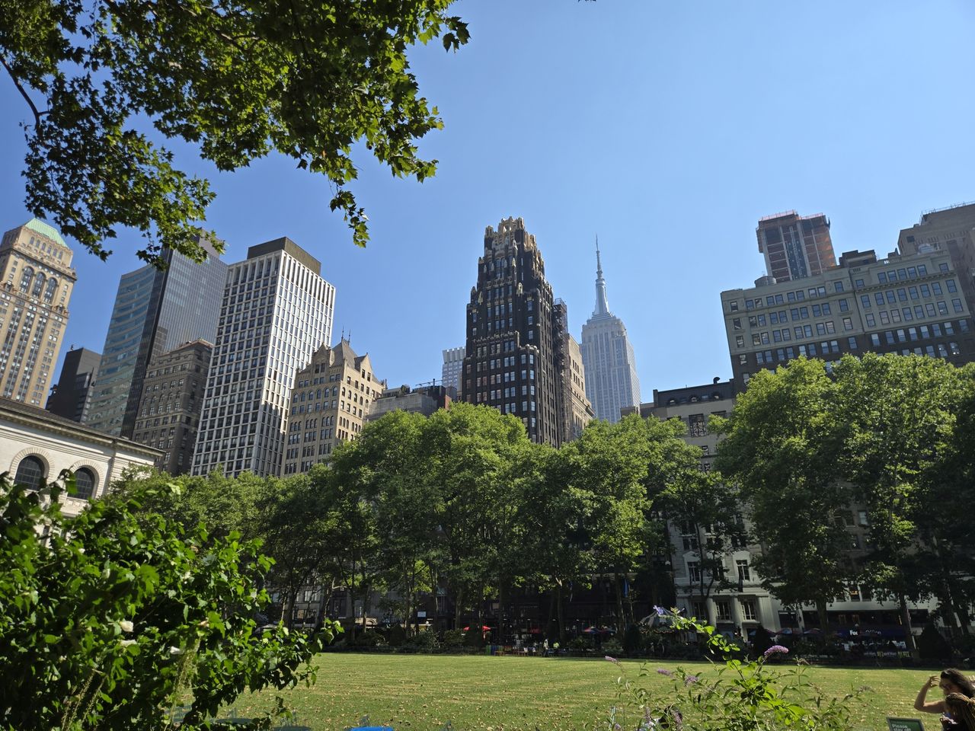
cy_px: 366
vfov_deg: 58.9
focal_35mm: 23
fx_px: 648
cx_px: 488
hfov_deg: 73.9
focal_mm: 5.4
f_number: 1.8
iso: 40
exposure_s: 1/2921
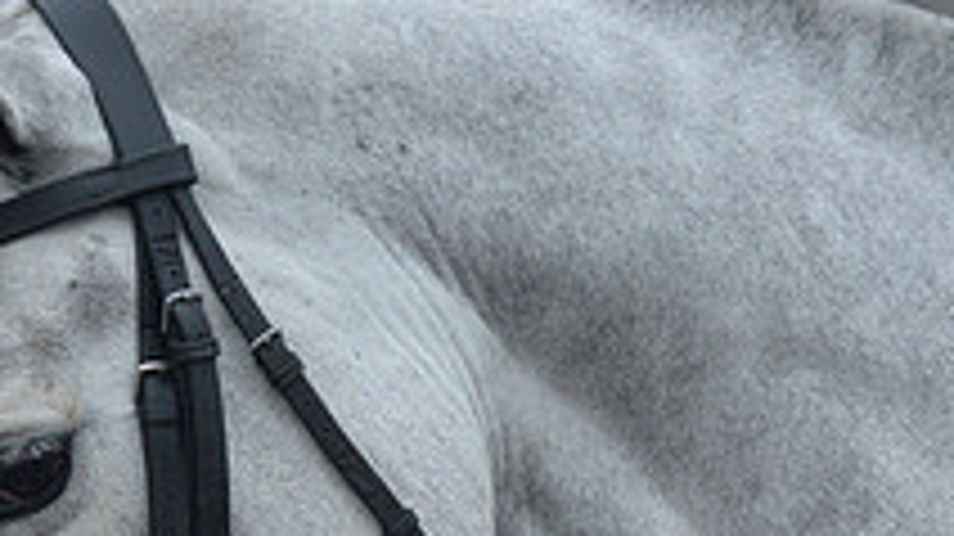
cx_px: 148
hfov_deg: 6.5
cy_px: 1212
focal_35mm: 332
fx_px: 8394
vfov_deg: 3.6
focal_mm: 116
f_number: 2.8
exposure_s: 1/800
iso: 1600
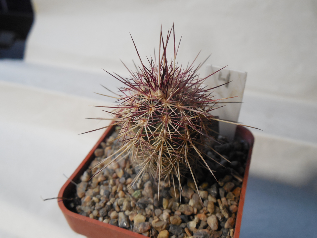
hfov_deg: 58.4
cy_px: 119
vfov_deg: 45.4
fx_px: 284
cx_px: 158
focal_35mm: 31
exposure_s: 1/30
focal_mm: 5.6
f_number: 3.6
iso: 280
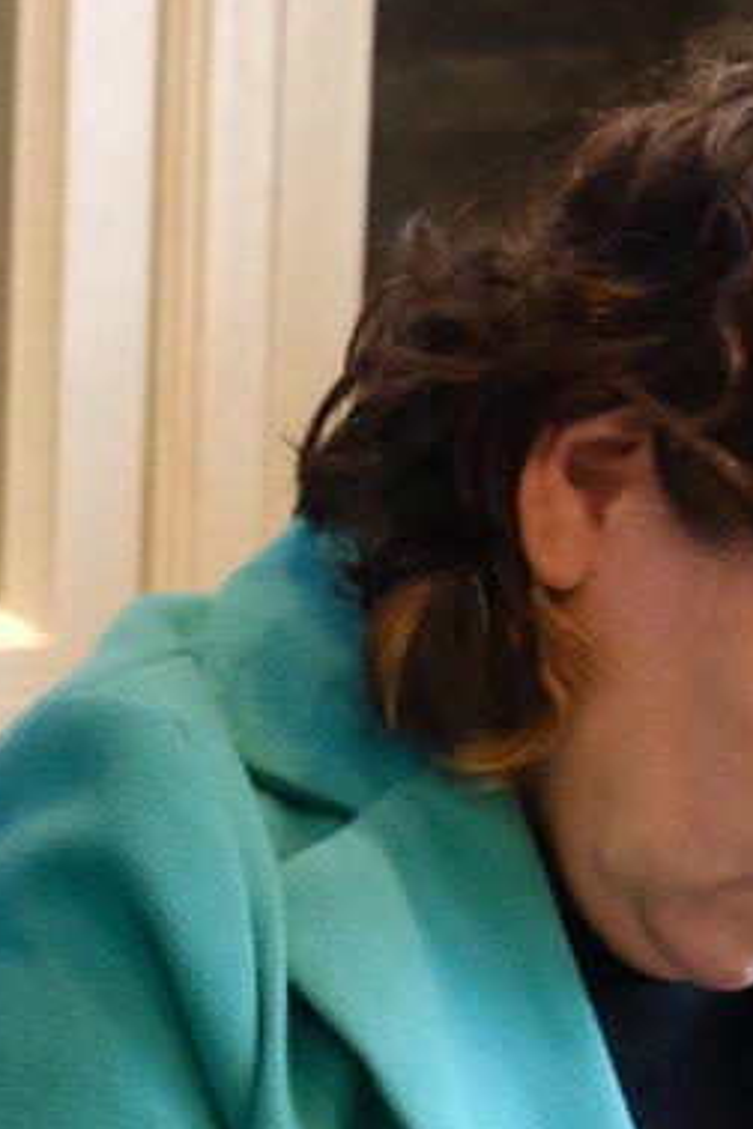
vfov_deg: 3.3
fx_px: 19702
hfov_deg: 2.2
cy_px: 1668
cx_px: -2199
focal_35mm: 628
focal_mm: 77.3
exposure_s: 1/250
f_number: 2.8
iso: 3200
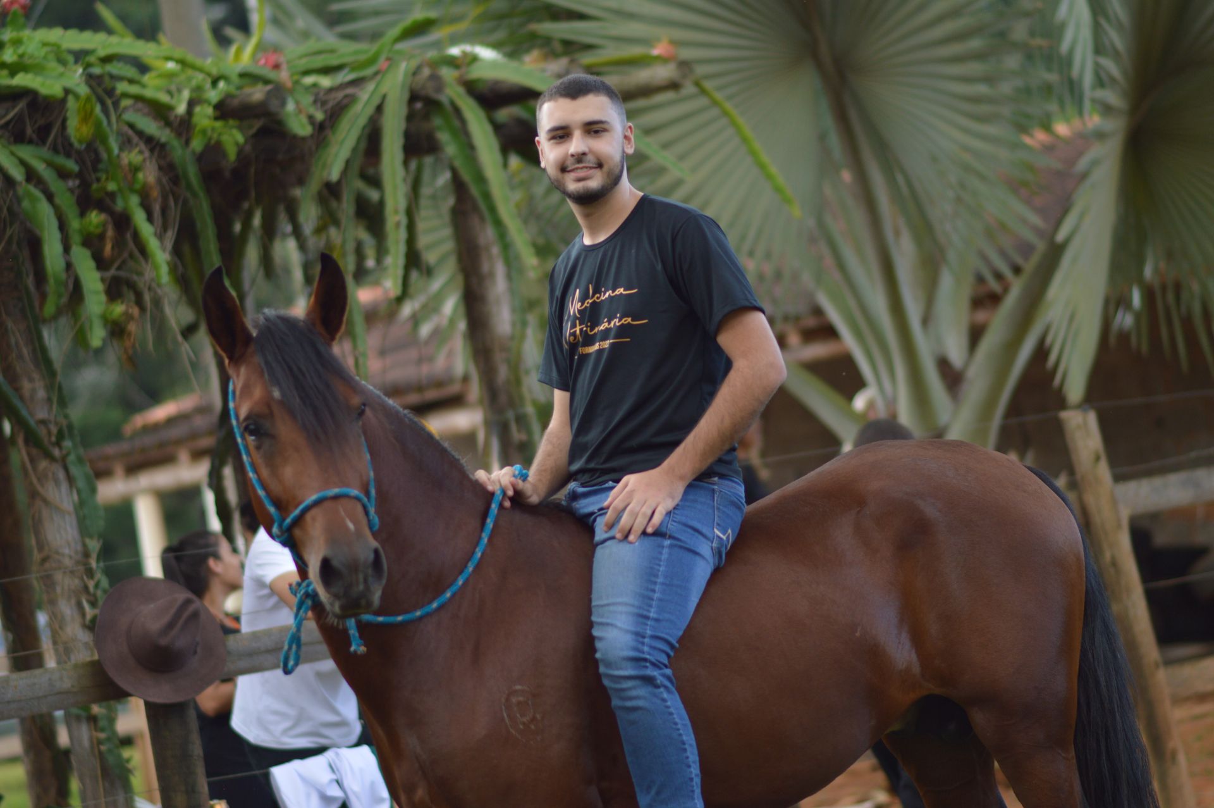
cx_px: 607
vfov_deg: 10.7
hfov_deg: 16.1
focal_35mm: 128
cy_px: 404
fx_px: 4296
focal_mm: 85
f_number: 1.8
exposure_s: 1/1000
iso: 200
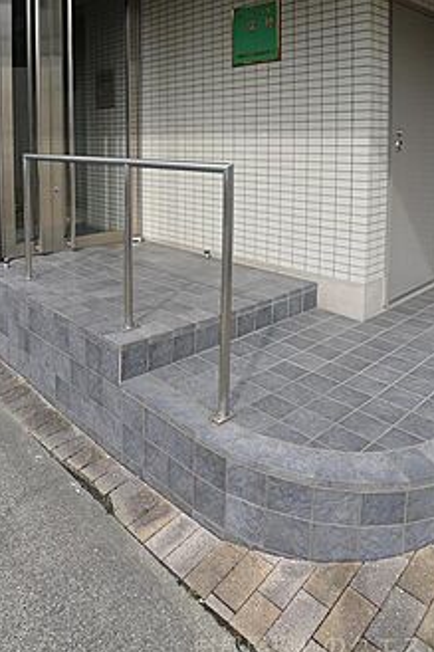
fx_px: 634
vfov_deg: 52.7
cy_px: 186
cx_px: 139
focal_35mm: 35
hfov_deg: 37.3
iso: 80
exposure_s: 1/500
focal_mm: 5.1
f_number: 2.8
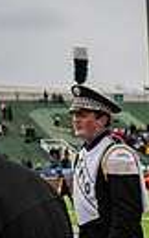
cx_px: 392
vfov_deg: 19.0
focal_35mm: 109
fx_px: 710
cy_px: 186
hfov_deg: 10.0
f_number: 2.8
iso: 100
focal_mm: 24
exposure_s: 1/500
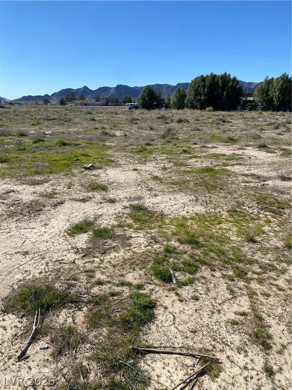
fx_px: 292
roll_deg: -1.2
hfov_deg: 53.1
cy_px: 195
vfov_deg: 67.3
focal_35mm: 26
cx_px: 146
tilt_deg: -16.8
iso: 32
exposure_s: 1/3497
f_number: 1.8
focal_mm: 4.25
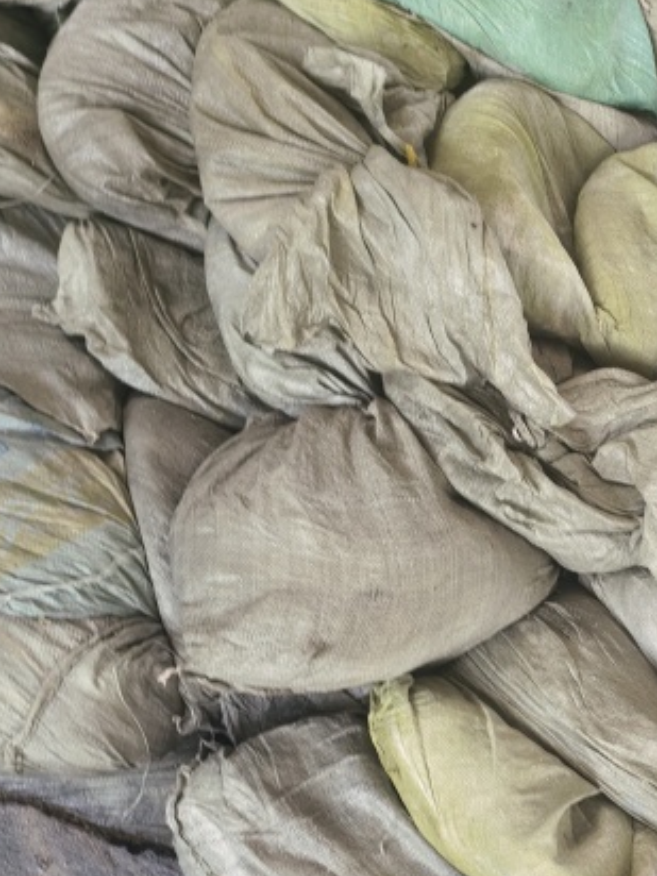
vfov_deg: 27.3
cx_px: 680
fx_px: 1771
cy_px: 681
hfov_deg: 20.3
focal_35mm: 70
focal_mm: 5.52
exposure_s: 1/50
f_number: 1.9
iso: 80
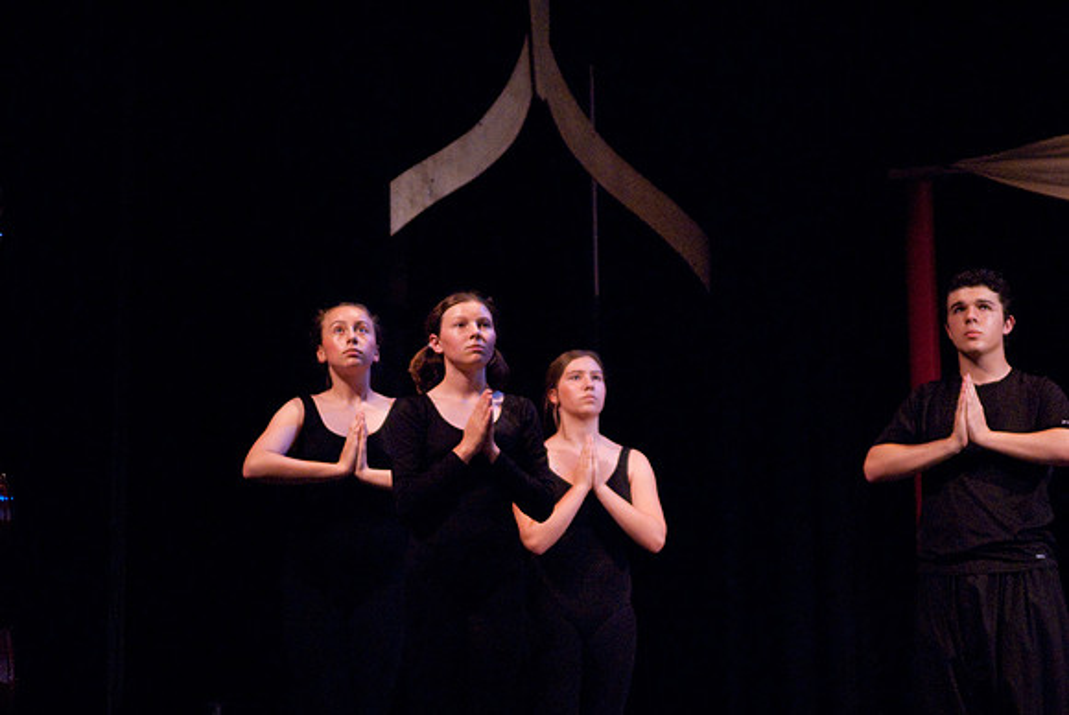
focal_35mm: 120
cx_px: 534
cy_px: 358
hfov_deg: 17.0
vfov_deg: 11.4
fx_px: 3567
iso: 1250
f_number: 2.8
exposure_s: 1/60
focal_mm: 80
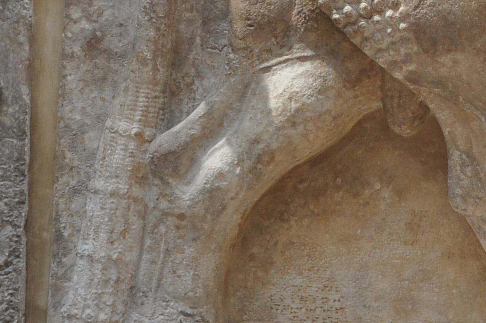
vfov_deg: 7.7
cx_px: 558
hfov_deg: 11.7
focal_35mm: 172
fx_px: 2320
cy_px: -254
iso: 400
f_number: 6.3
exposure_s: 1/160
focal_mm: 26
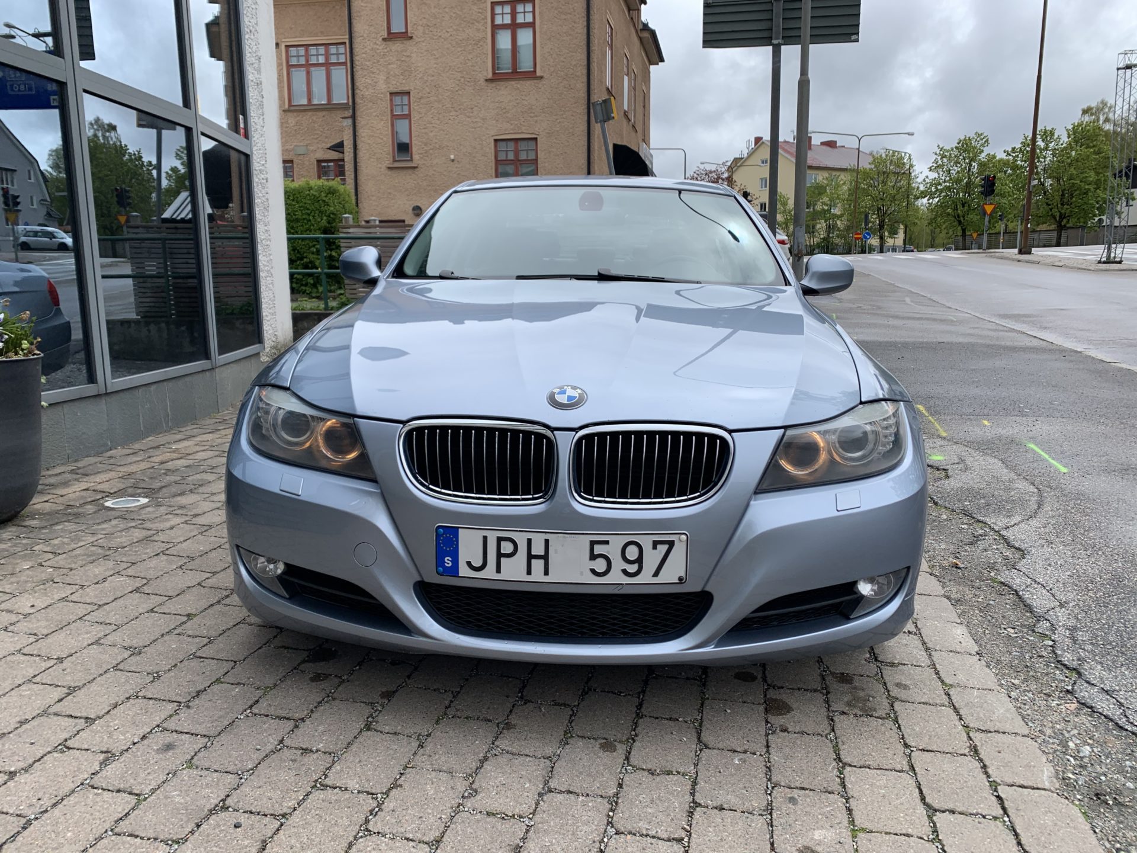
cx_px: 568
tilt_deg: -8.7
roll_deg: +0.5
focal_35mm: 26
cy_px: 426
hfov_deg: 67.3
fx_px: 854
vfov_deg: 53.1
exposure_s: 1/1718
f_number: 1.8
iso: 25
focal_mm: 4.25
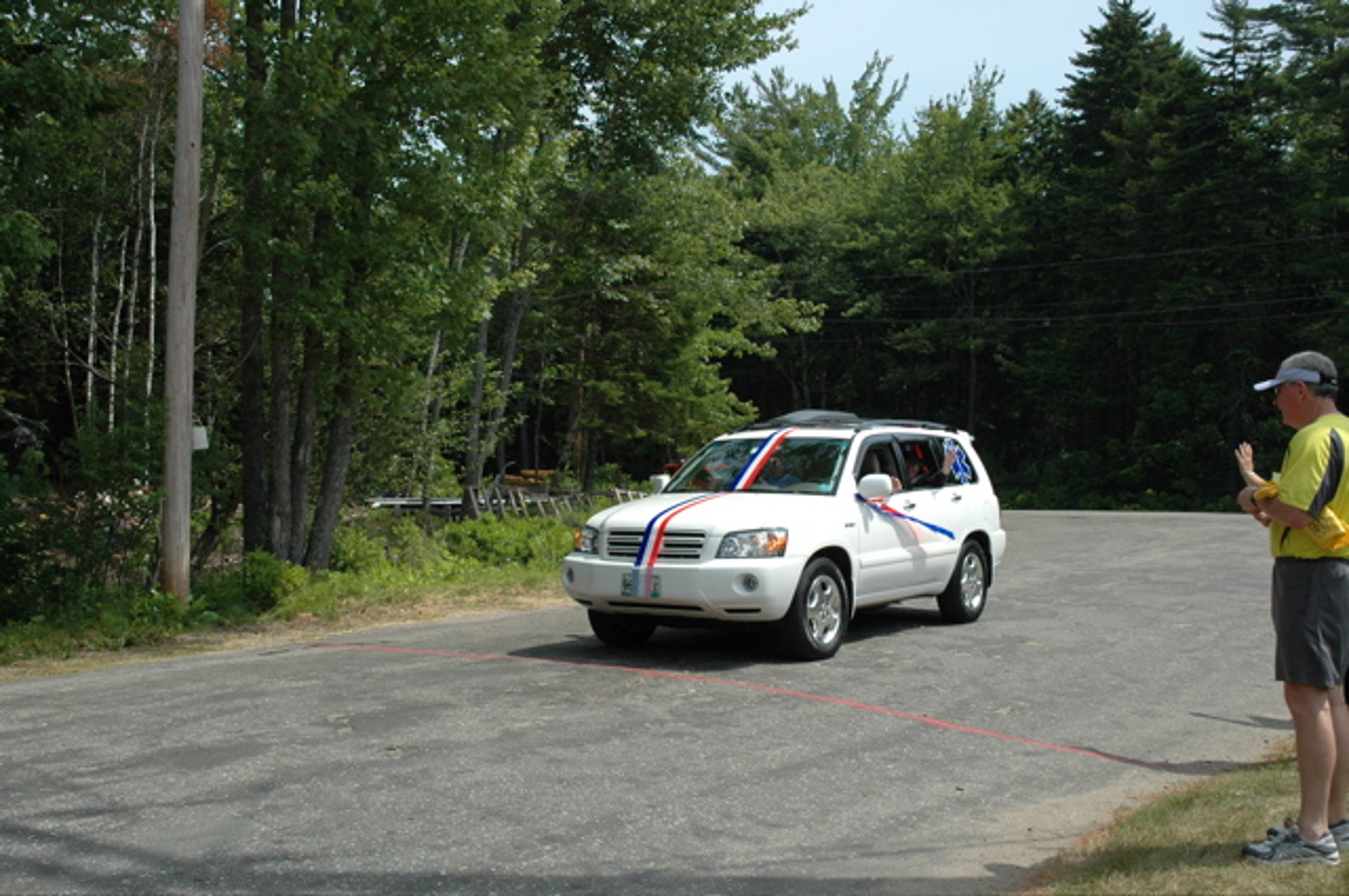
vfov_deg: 32.9
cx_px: 674
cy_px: 448
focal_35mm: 40
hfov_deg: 48.0
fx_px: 1516
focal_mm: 27
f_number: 9
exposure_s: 1/320
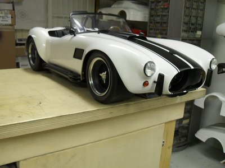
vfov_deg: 40.7
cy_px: 84
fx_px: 227
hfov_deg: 52.6
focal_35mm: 35
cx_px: 112
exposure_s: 1/30
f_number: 2.8
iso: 200
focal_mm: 6.2
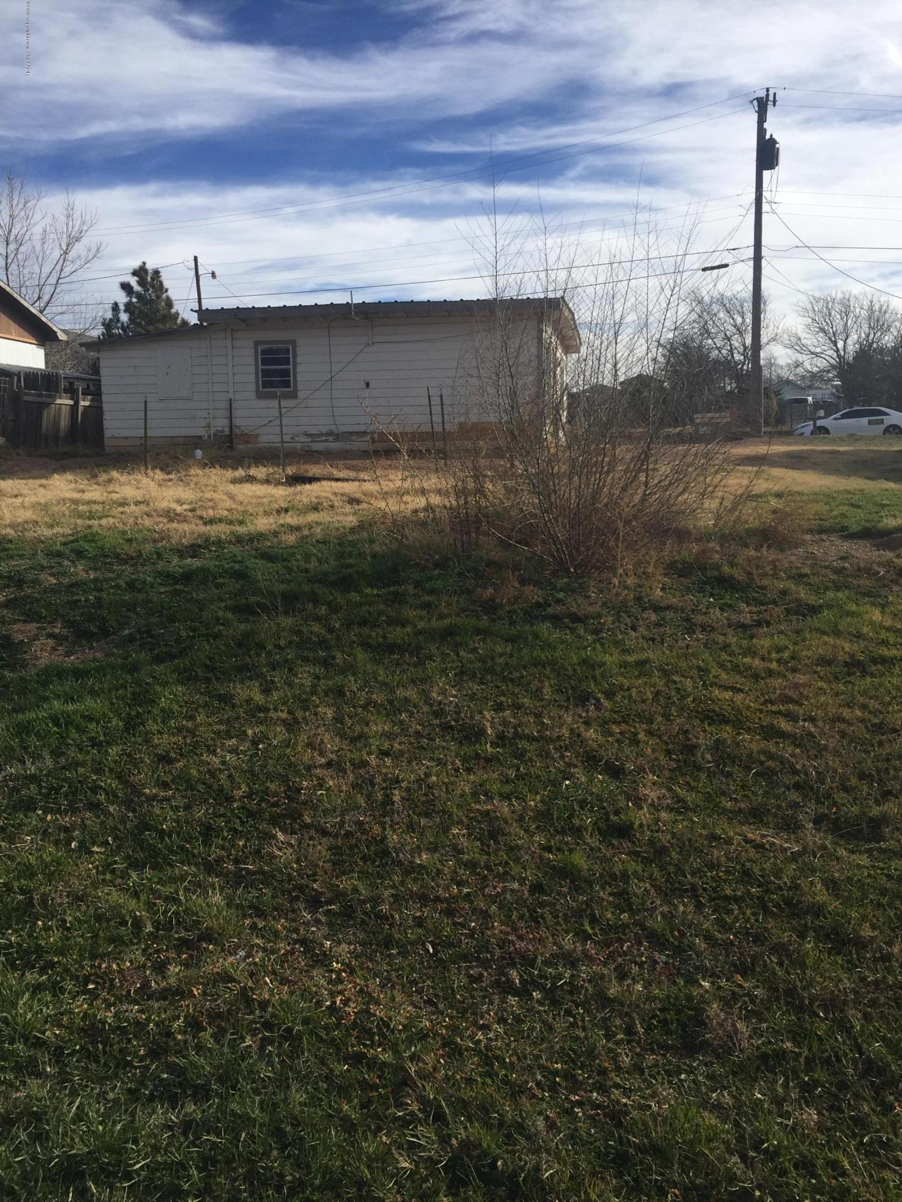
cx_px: 451
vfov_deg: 61.7
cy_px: 601
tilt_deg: -8.6
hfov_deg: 48.2
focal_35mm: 29
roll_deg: +0.7
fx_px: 1008
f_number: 2.2
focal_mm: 4.15
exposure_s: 1/2326
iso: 32
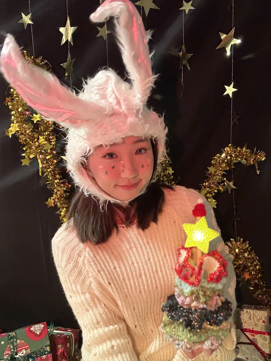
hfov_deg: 46.8
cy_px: 180
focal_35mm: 30
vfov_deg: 60.0
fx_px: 313
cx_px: 136
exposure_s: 1/25
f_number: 1.9
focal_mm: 2.69
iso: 640
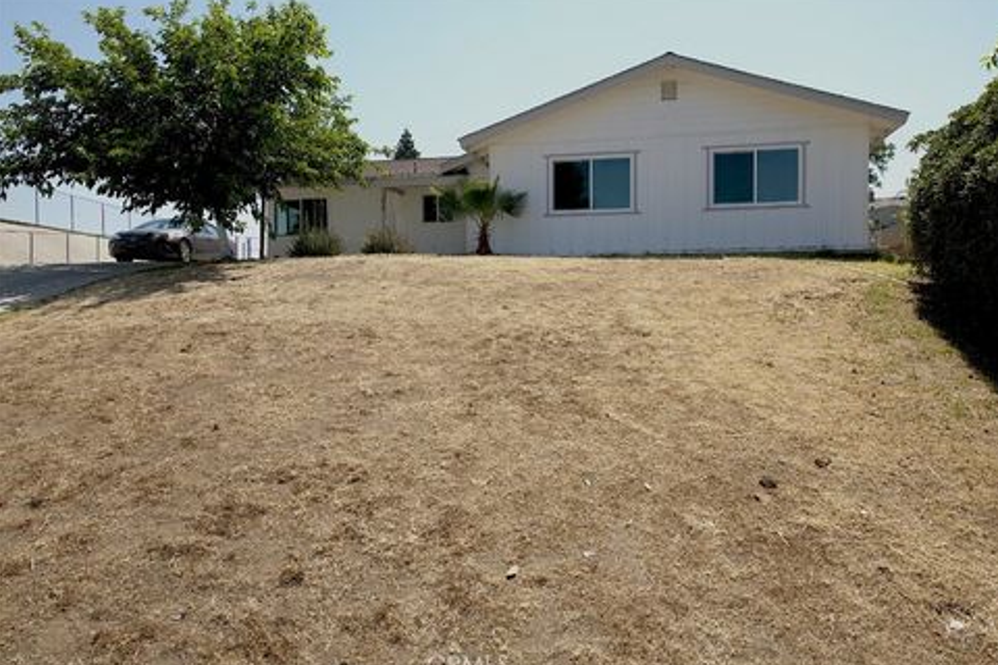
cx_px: 518
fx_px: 693
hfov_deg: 71.5
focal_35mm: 25
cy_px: 334
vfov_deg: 51.3
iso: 64
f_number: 8
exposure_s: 1/320
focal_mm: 24
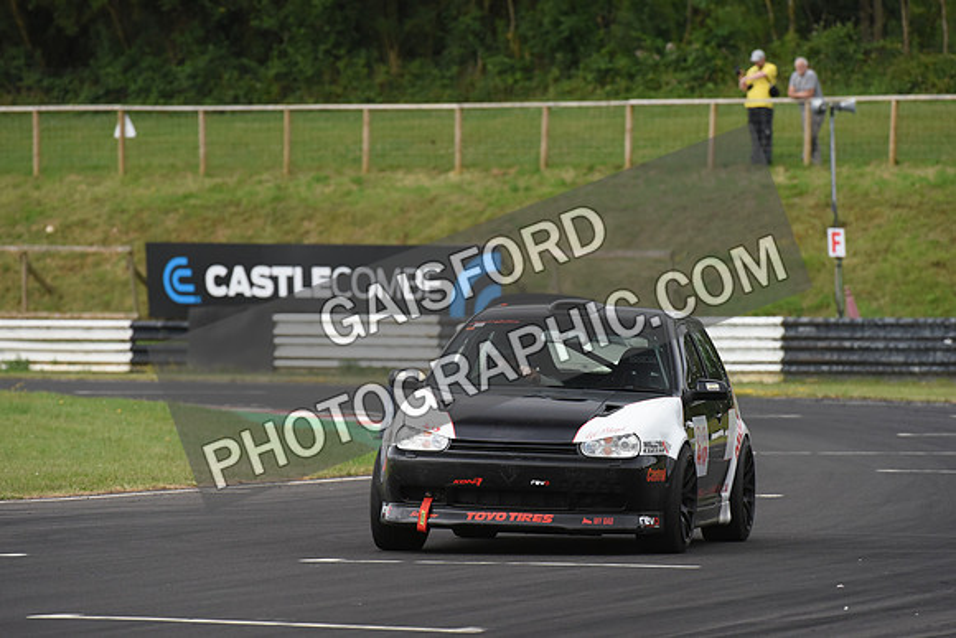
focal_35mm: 360
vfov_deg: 3.8
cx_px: 478
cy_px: 319
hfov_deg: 5.7
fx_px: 9562
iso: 1600
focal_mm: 360
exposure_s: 1/1000
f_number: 6.3
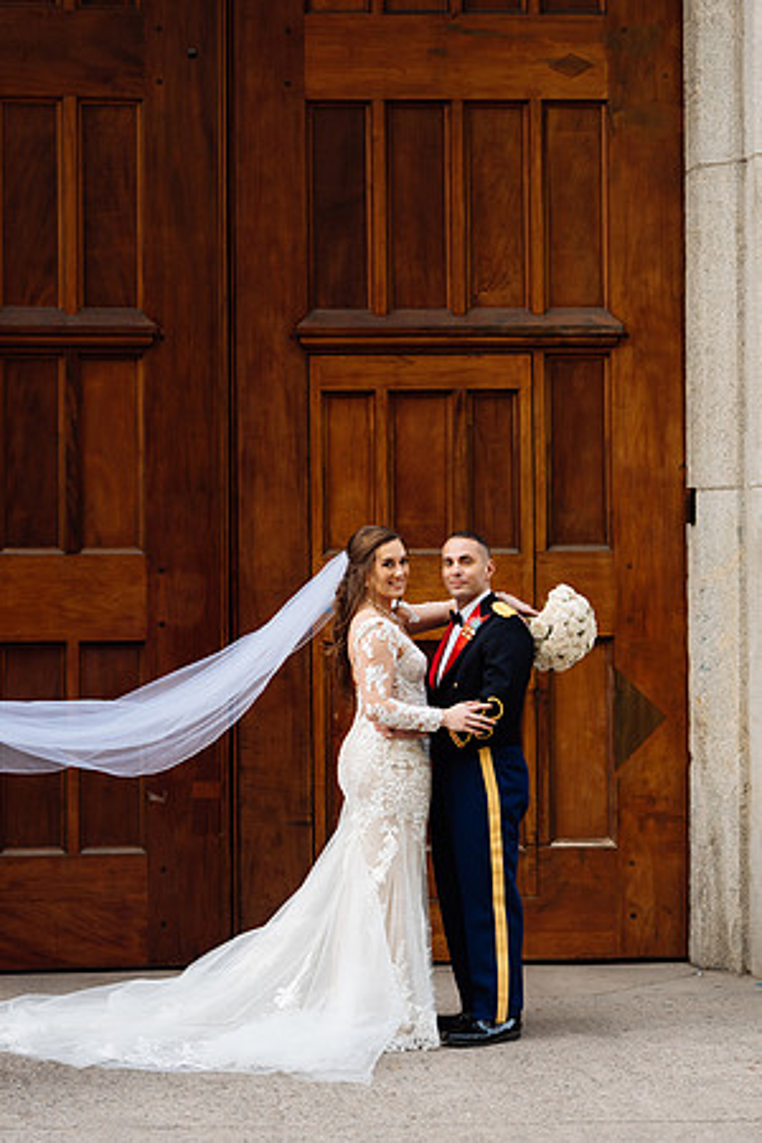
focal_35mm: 112
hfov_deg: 12.2
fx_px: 3556
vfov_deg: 18.3
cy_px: 572
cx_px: 381
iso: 500
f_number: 4
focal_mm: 112
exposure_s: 1/400
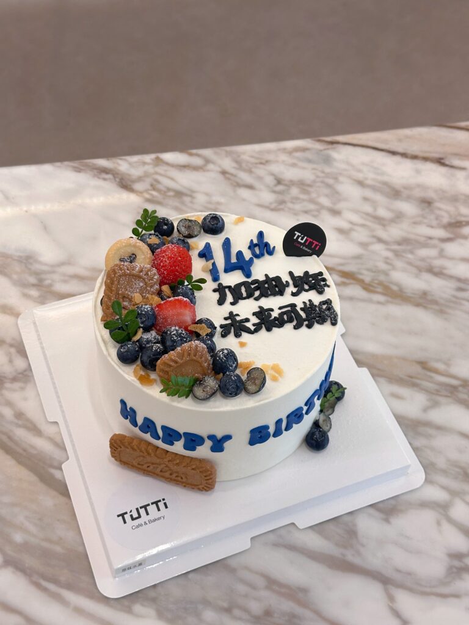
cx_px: 234
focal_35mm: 48
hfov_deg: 30.3
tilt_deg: -53.6
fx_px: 867
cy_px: 312
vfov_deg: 39.7
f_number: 1.78
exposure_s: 1/50
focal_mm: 6.86
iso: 200
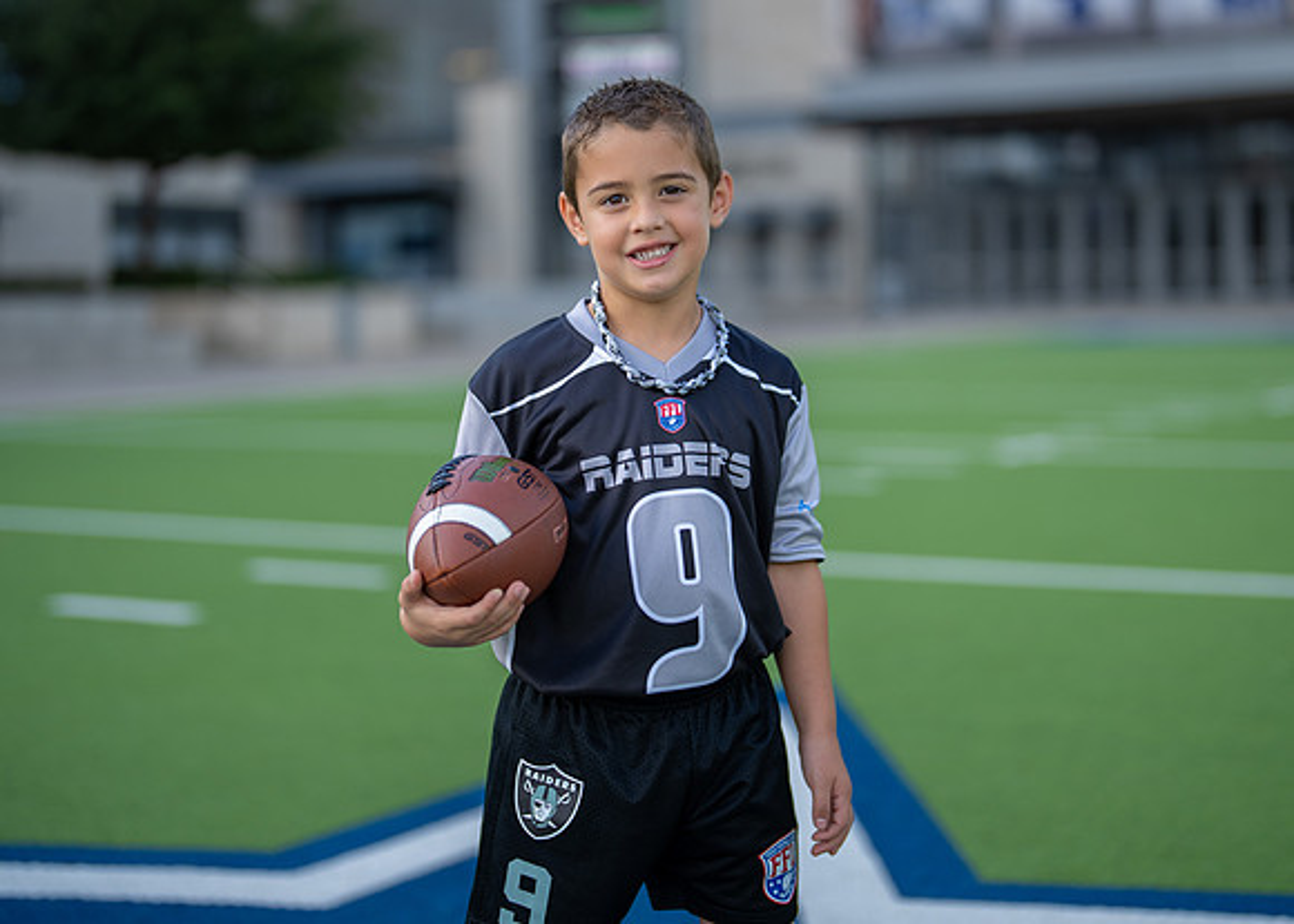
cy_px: 396
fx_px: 2310
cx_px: 689
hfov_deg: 31.3
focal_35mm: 63
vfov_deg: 22.6
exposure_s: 1/1600
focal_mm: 50
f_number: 1.2
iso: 100
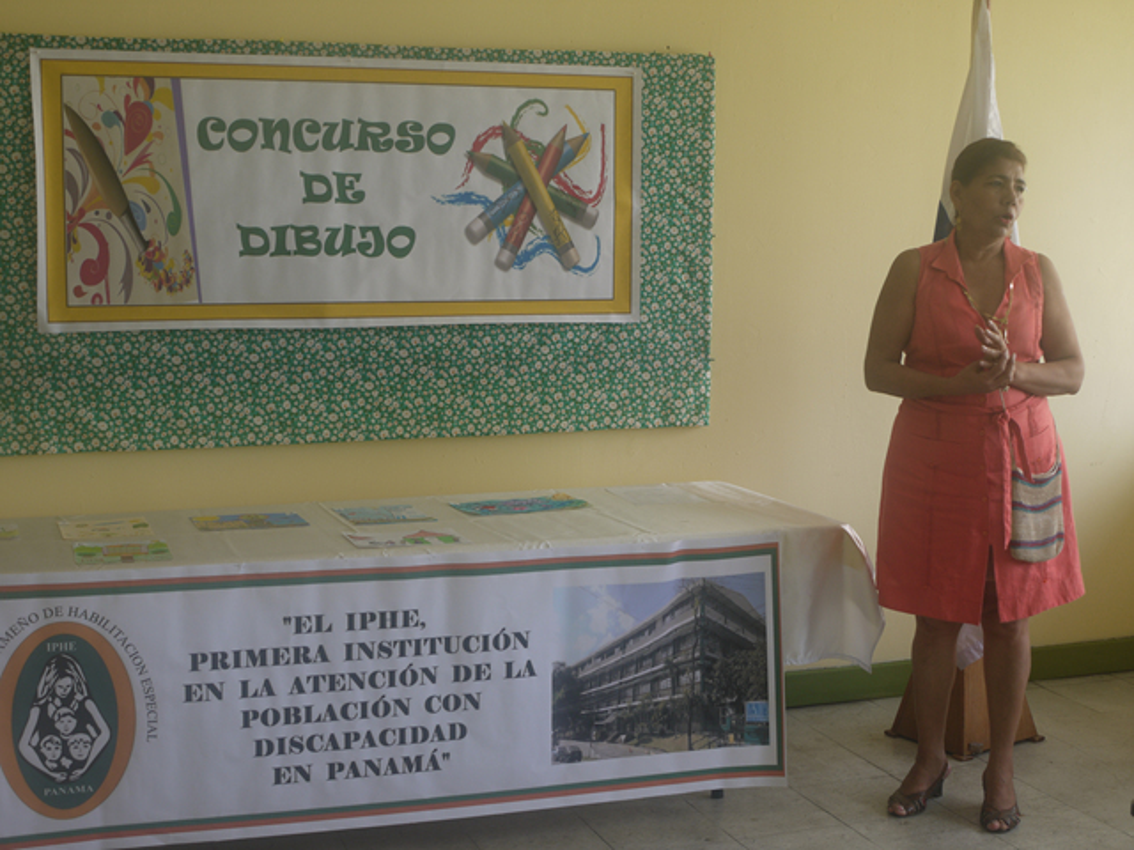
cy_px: 425
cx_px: 567
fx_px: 1638
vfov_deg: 29.1
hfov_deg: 38.2
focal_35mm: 50
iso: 100
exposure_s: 1/50
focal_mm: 25
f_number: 4.9
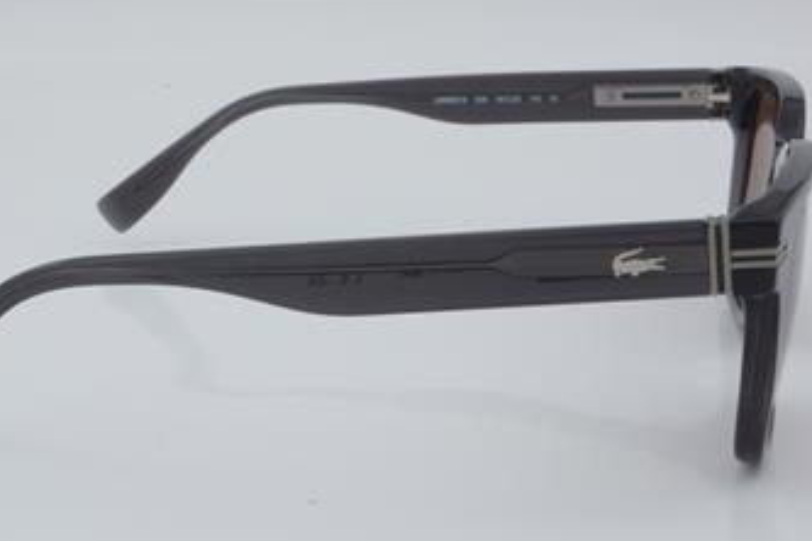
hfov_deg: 22.6
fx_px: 2030
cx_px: 346
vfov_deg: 15.2
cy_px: 268
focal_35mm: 90
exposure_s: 1/4
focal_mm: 50
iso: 100
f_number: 29
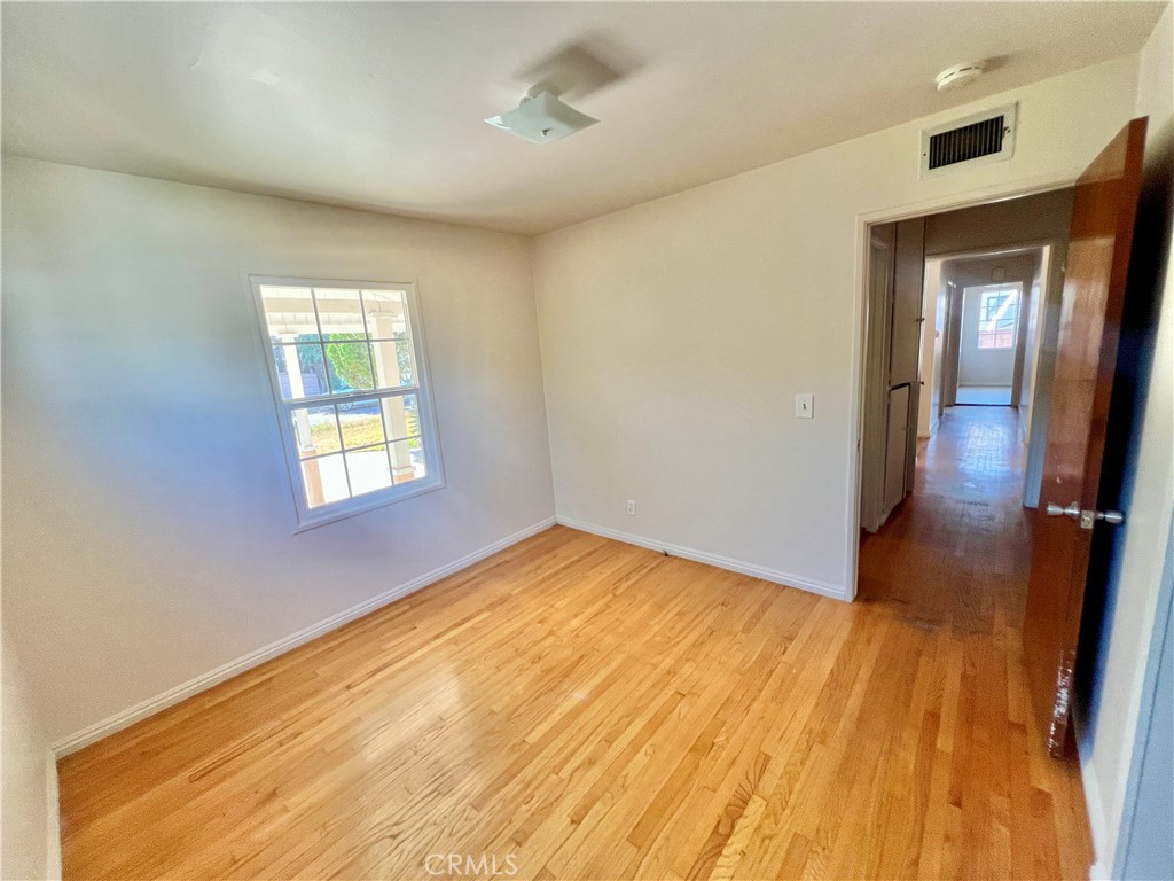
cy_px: 440
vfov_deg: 89.9
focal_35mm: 13
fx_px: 441
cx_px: 587
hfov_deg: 106.2
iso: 160
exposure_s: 1/99
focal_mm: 1.57
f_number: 1.8
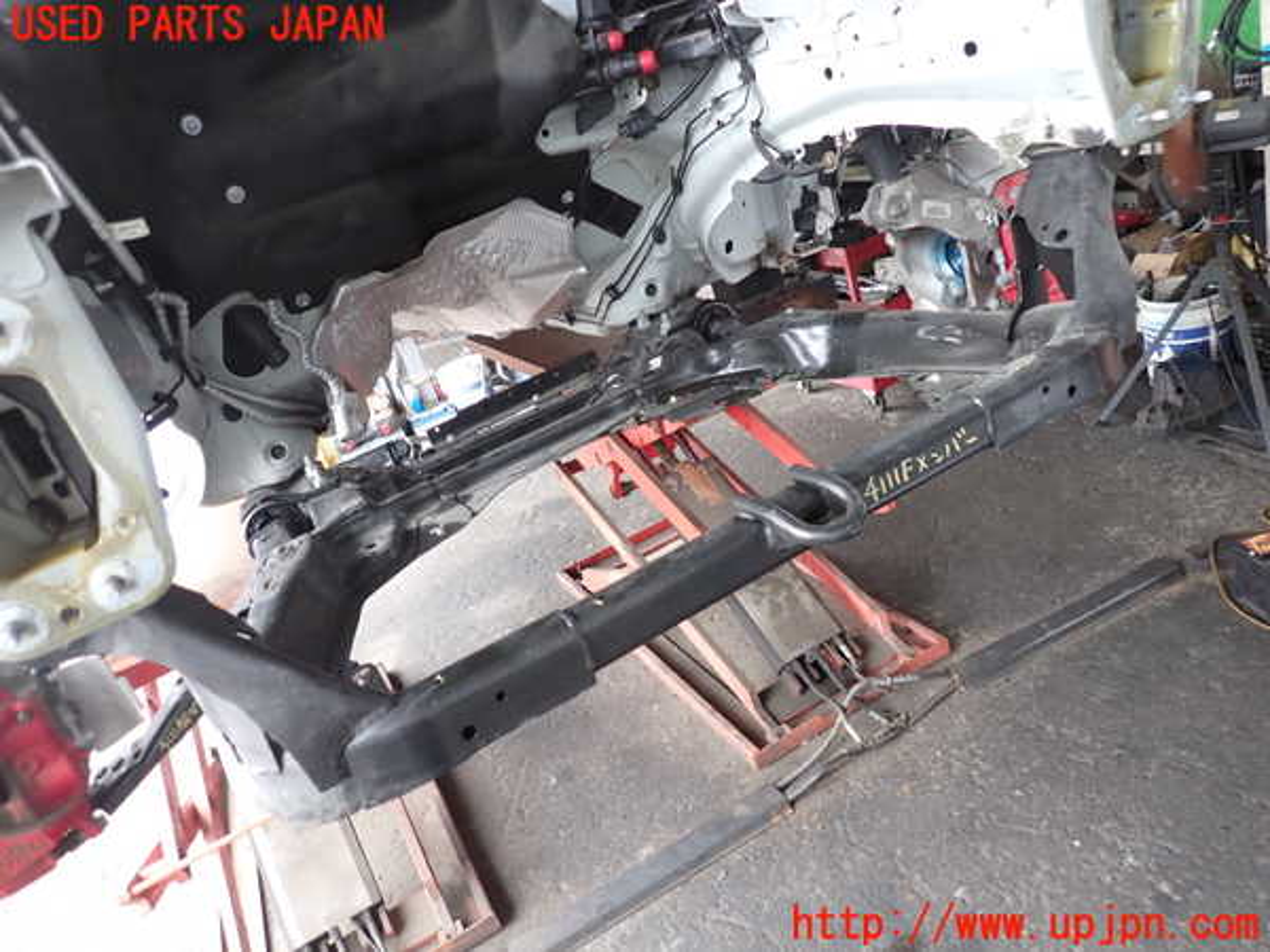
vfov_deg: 54.9
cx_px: 635
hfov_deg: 69.4
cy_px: 476
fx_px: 917
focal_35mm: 25
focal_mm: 4.5
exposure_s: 1/40
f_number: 2
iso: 200
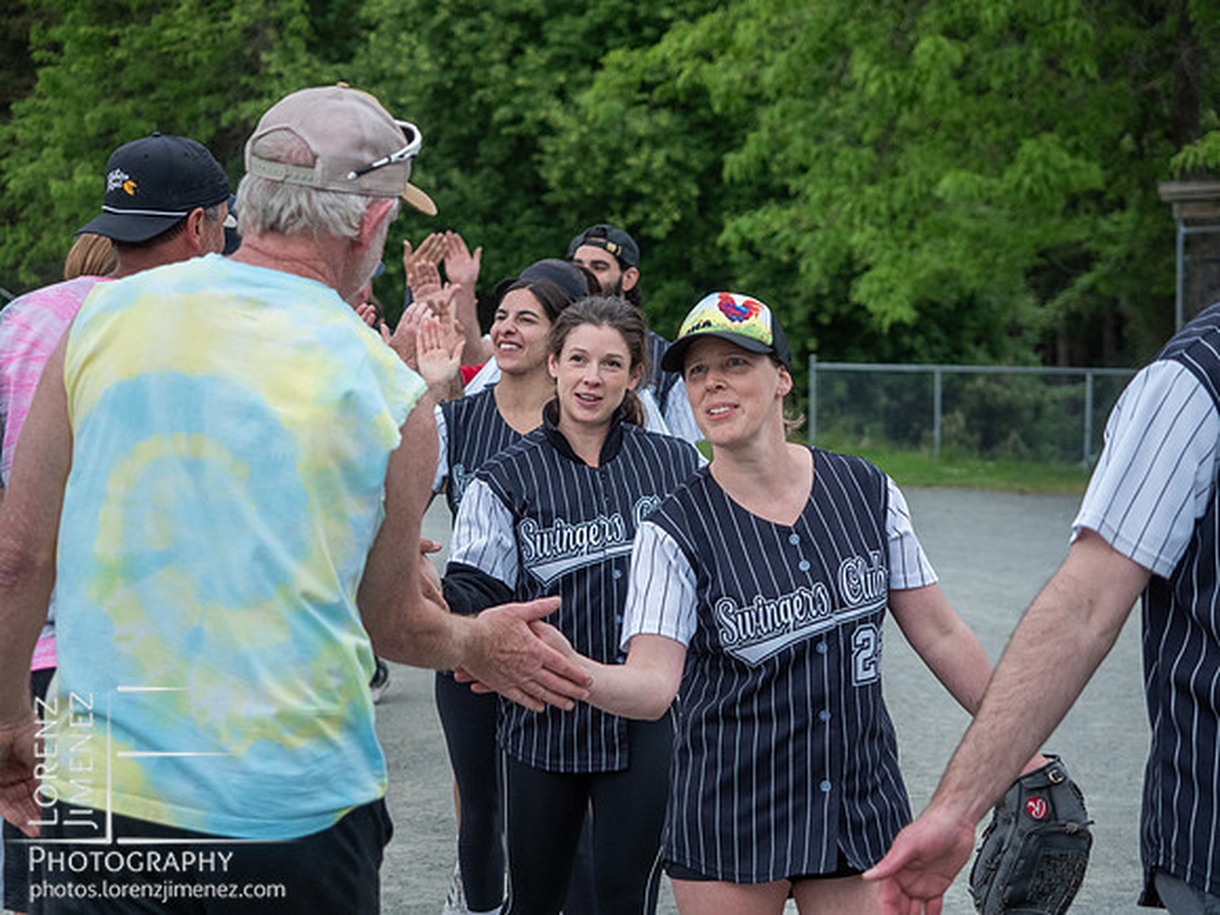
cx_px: 610
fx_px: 2820
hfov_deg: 24.4
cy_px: 458
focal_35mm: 80
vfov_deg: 18.4
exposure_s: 1/1600
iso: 800
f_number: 2.8
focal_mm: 40
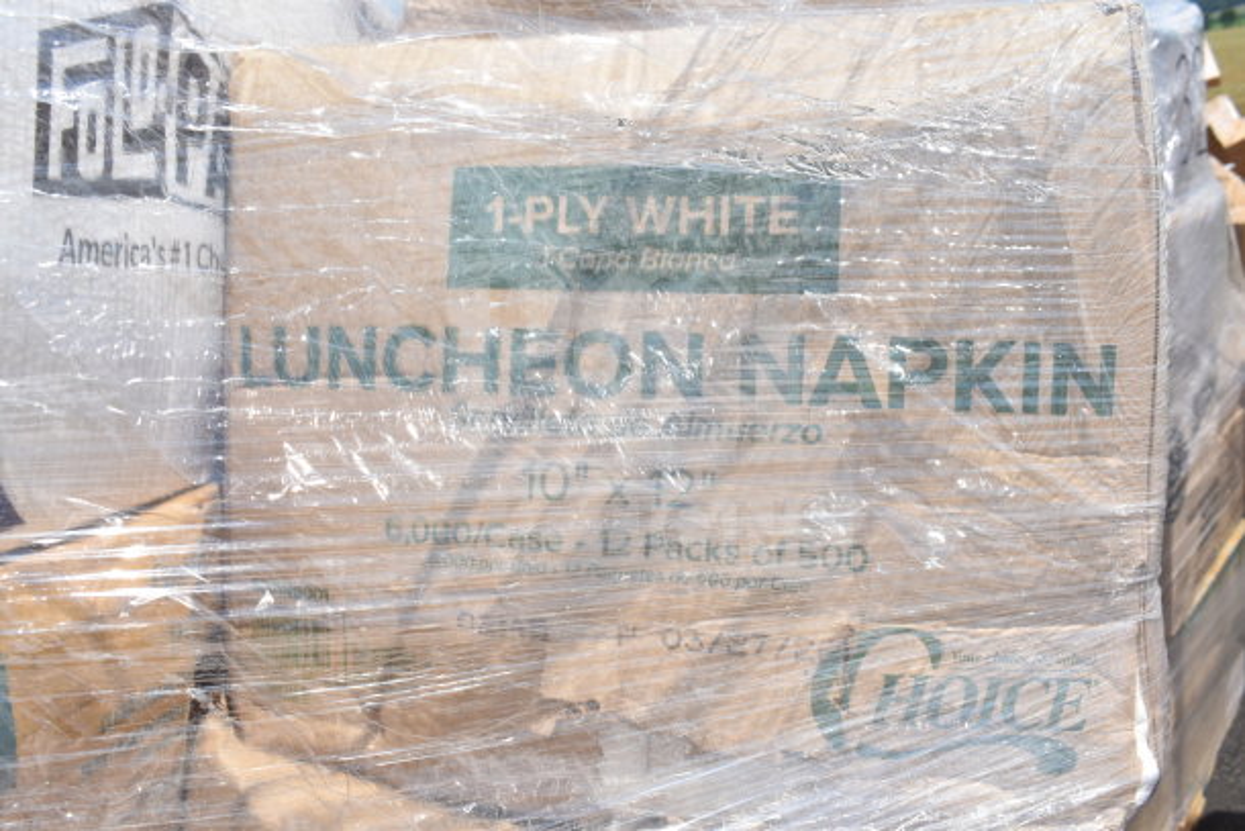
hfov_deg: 57.2
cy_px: 416
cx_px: 622
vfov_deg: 40.0
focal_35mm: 33
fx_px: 1141
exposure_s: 1/400
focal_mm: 22
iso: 200
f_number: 8
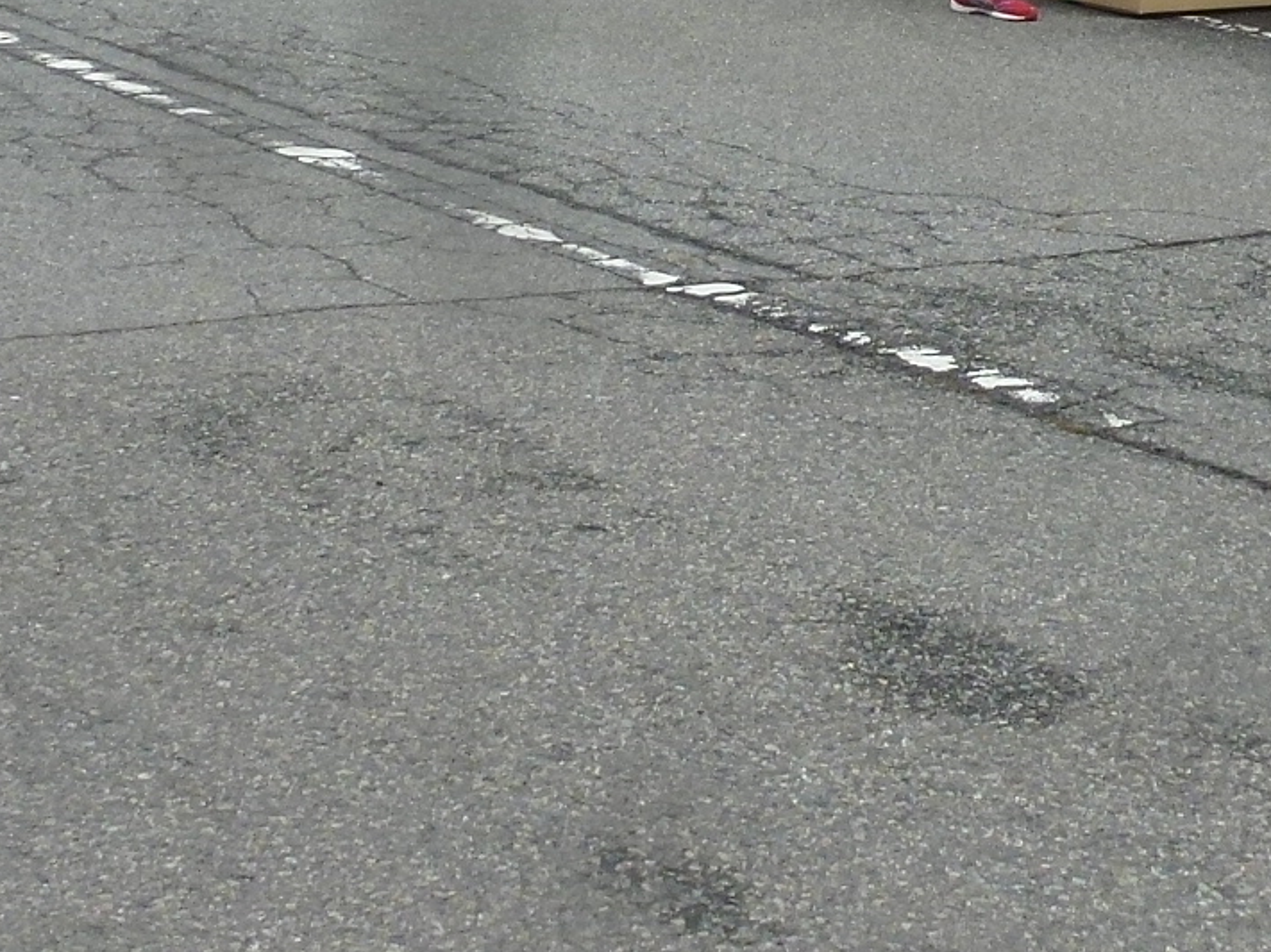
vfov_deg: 13.3
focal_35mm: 108
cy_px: -204
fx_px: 3965
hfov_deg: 18.2
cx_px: 838
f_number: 4
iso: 100
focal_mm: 5.4
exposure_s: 1/320
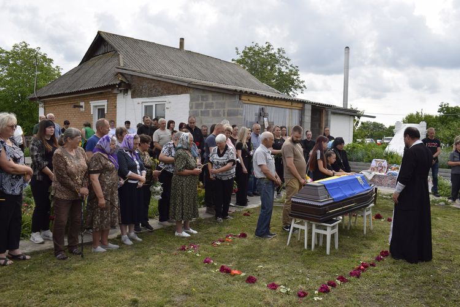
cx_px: 230
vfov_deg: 43.7
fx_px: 384
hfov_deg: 61.9
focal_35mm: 30
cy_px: 154
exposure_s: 1/200
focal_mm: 20
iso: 100
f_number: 8
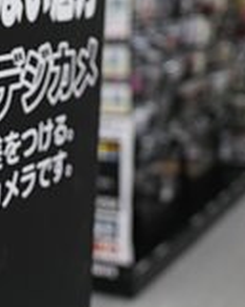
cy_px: 49
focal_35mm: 84
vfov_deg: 22.4
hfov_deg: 17.4
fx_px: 761
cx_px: -48
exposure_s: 1/100
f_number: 2.8
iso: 100
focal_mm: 19
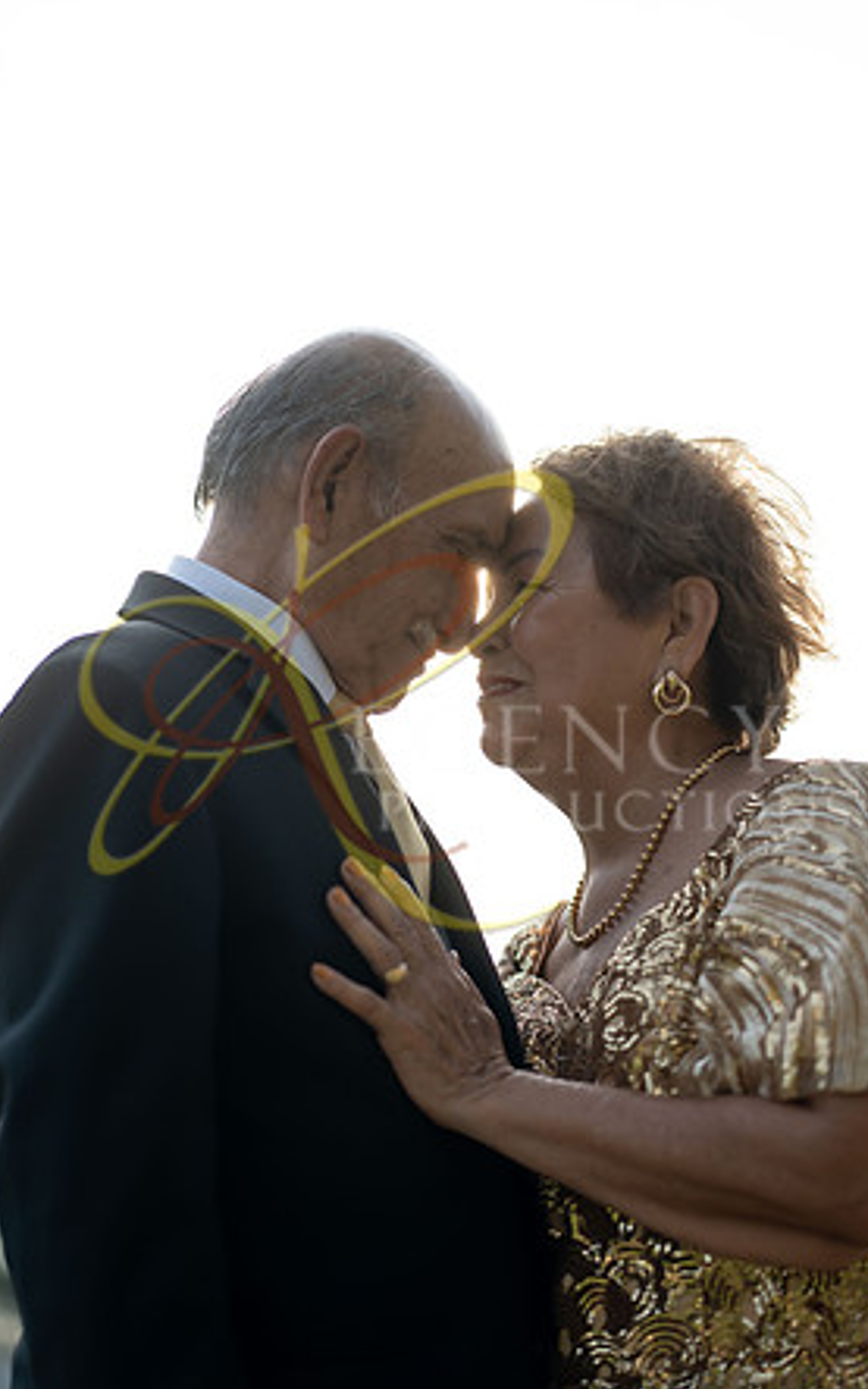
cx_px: 429
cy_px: 702
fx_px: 3330
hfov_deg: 14.9
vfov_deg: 23.5
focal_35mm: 88
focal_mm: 85
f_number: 2.2
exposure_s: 1/1250
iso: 200
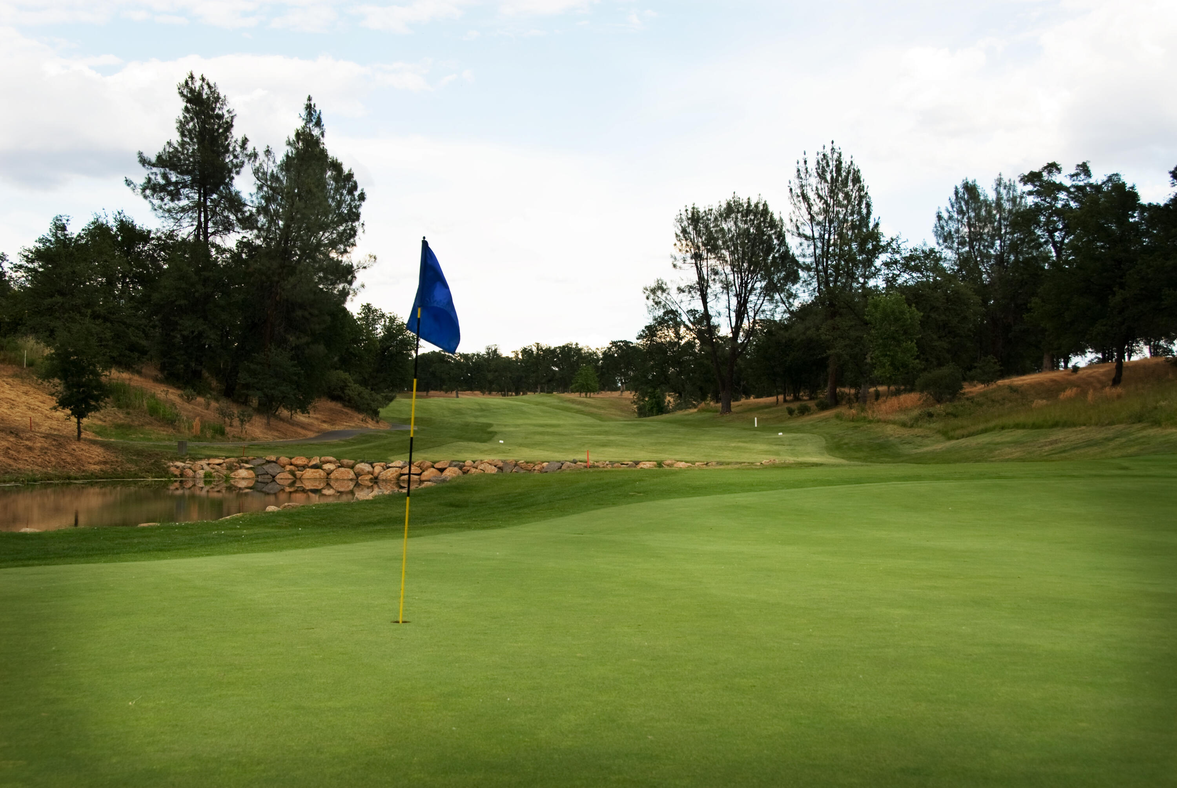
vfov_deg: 28.1
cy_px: 394
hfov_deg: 41.1
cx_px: 588
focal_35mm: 48
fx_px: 1571
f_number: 7.1
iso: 100
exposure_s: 1/160
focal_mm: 32
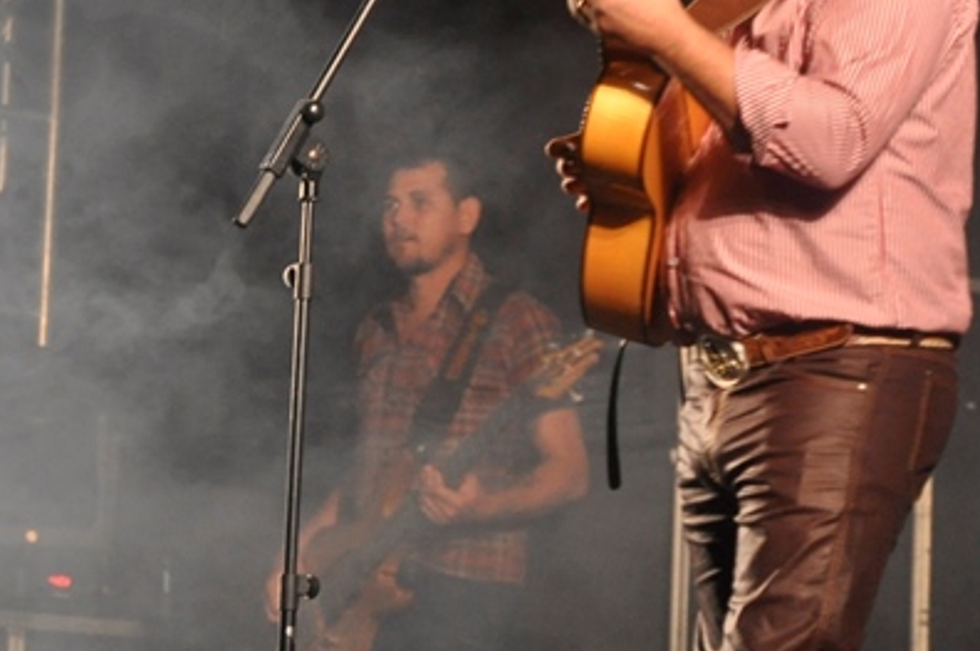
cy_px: 257
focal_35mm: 285
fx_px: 7749
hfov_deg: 7.2
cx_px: -62
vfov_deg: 4.8
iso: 1250
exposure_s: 1/100
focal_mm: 80
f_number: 5.3
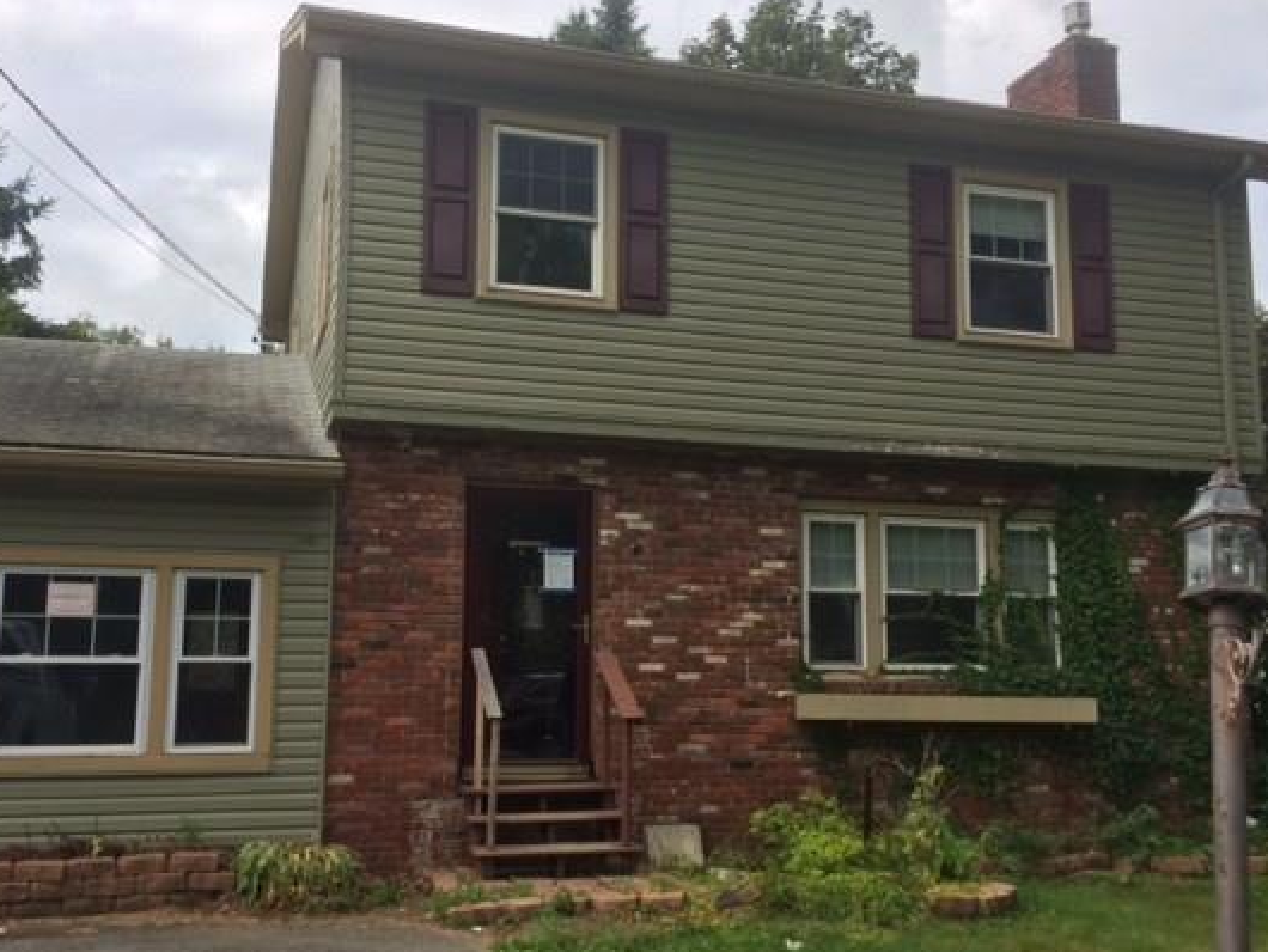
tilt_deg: +5.3
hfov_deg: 52.6
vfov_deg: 40.7
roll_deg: -0.4
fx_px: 1283
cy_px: 490
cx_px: 596
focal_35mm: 35
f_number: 2.2
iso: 32
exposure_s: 1/1325
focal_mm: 4.15
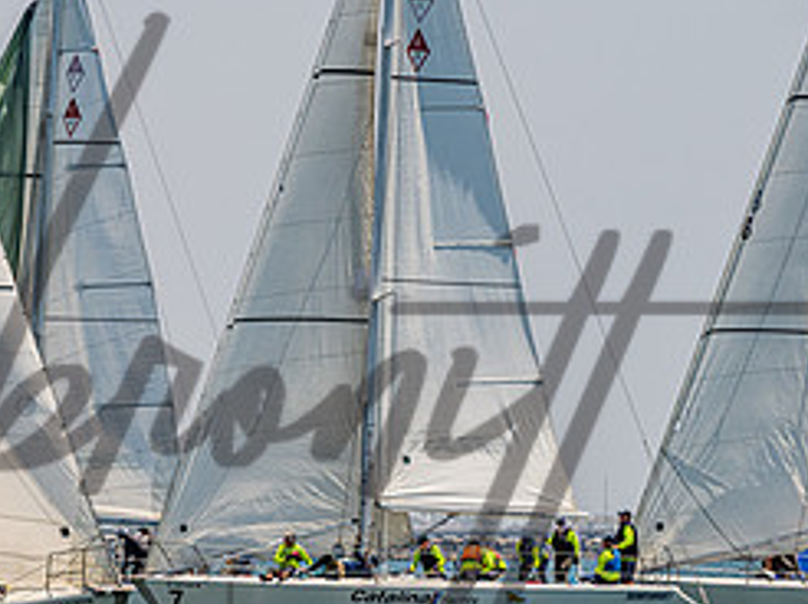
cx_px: 200
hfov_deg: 3.6
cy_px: 386
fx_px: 12709
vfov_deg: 2.7
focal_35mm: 545
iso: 400
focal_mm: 240
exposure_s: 1/2000
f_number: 8
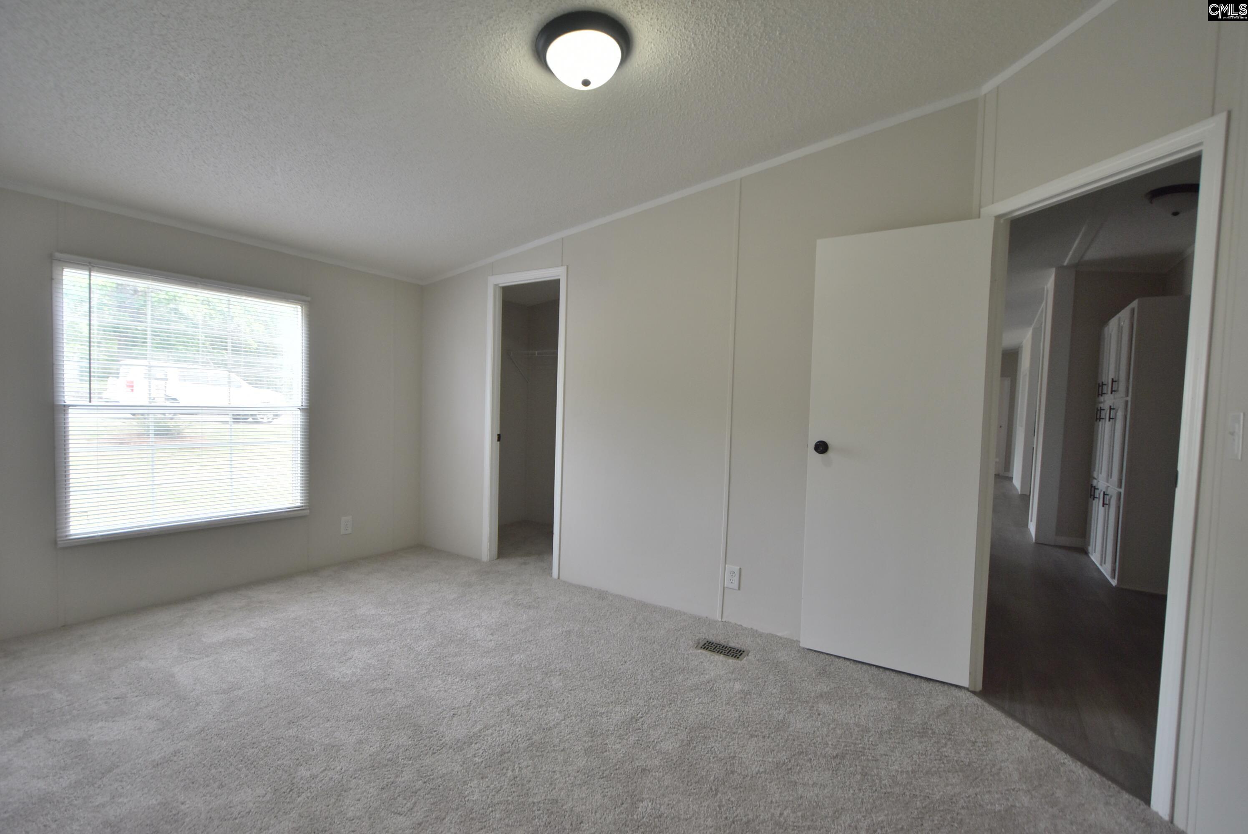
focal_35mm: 15
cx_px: 624
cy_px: 417
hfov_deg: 100.3
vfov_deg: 77.4
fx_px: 520
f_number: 3.5
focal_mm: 10
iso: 400
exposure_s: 1/250
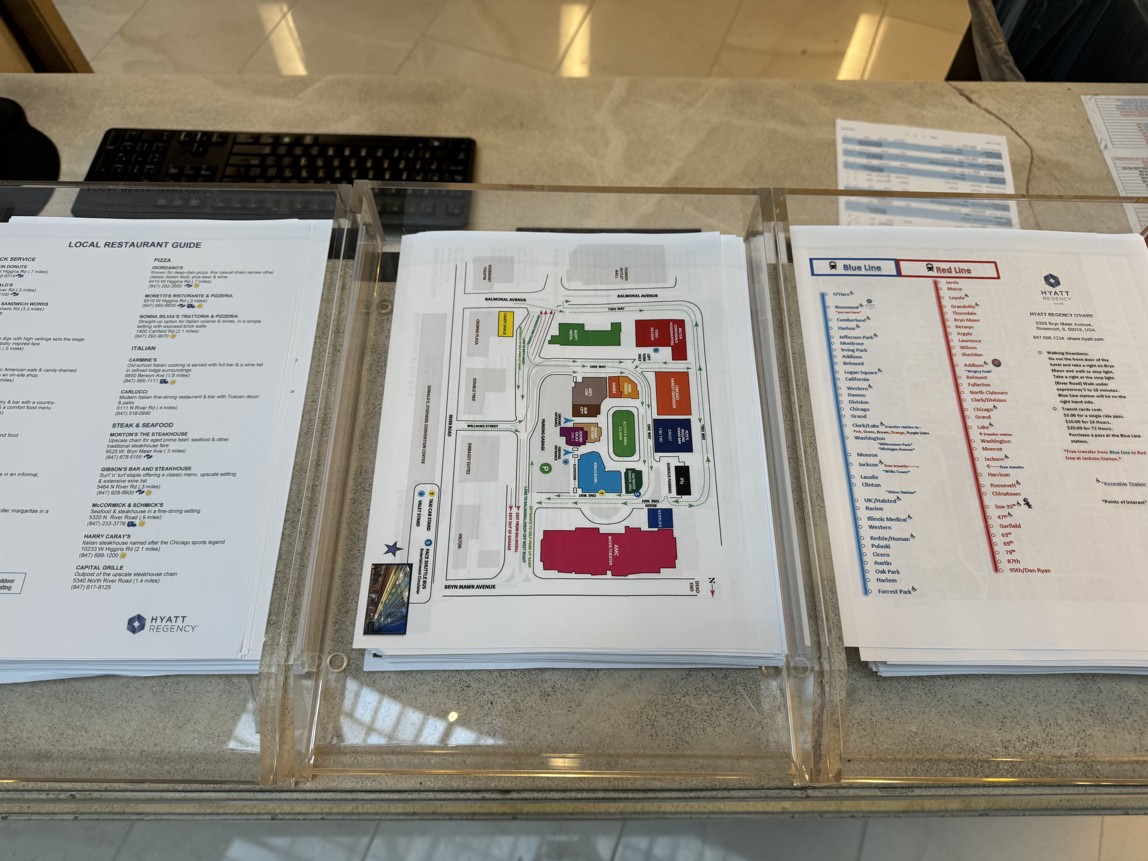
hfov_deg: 71.6
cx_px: 574
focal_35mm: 24
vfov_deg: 56.8
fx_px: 796
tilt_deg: -64.5
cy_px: 430
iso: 100
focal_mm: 6.76
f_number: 1.78
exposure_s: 1/120
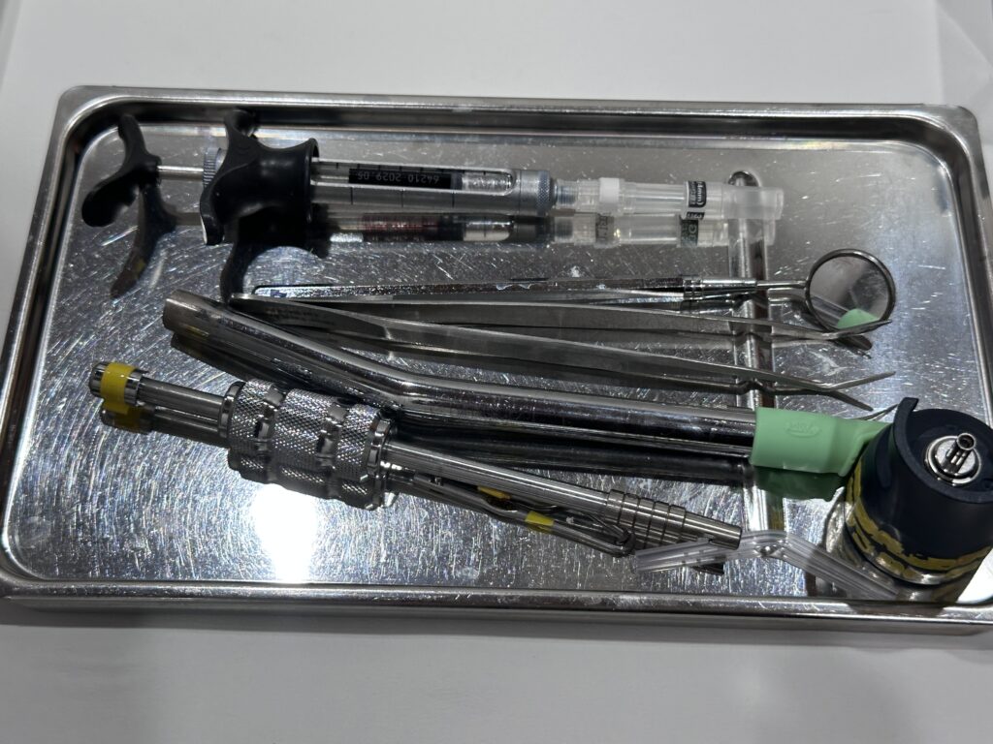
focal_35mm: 48
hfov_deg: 39.7
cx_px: 496
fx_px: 1377
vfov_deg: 30.3
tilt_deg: -60.5
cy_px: 372
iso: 100
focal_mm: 6.86
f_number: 1.78
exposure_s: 1/100
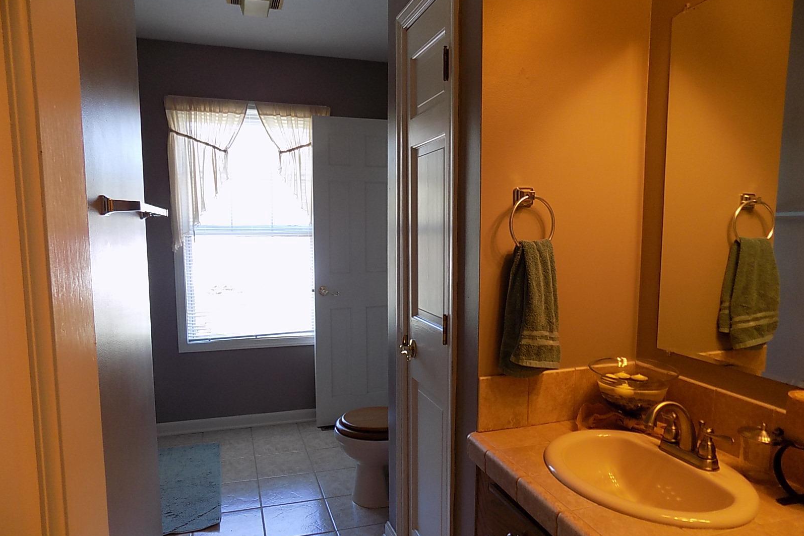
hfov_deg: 73.7
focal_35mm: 24
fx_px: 536
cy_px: 296
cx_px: 402
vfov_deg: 53.0
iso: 100
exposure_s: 1/30
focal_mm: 4
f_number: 3.1
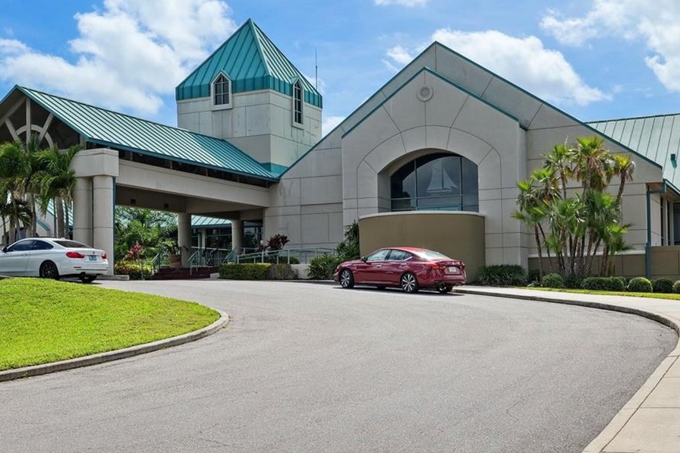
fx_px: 944
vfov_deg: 26.9
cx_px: 348
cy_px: 280
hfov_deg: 39.6
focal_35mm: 50
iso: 400
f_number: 8
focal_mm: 28
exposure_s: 1/1000
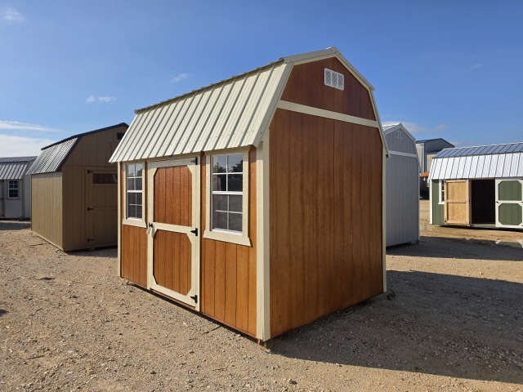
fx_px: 347
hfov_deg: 73.9
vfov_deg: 58.9
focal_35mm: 23
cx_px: 262
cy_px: 196
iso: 50
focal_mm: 6.5
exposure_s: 1/7939
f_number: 1.4
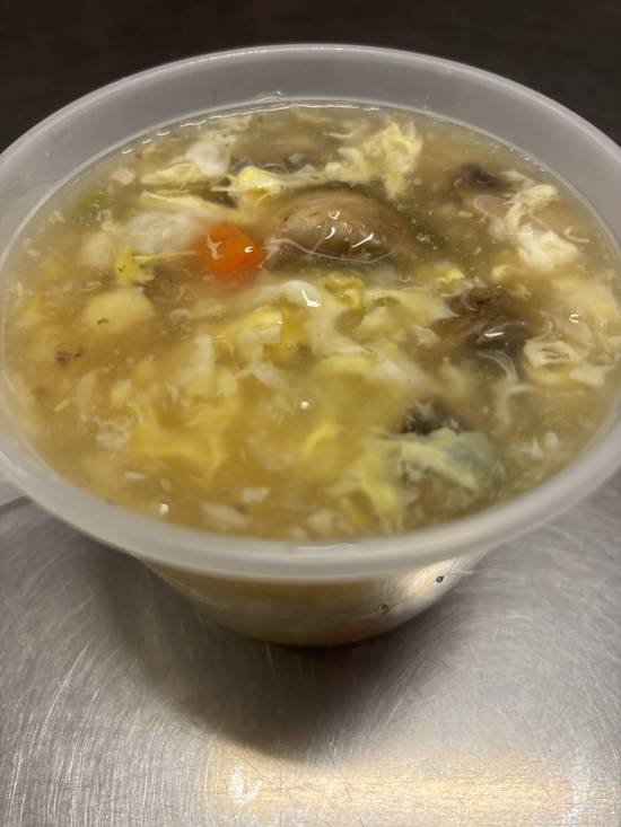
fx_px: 622
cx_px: 310
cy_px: 414
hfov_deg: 53.1
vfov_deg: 67.3
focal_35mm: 26
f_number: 1.6
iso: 200
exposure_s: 1/60
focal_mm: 5.96
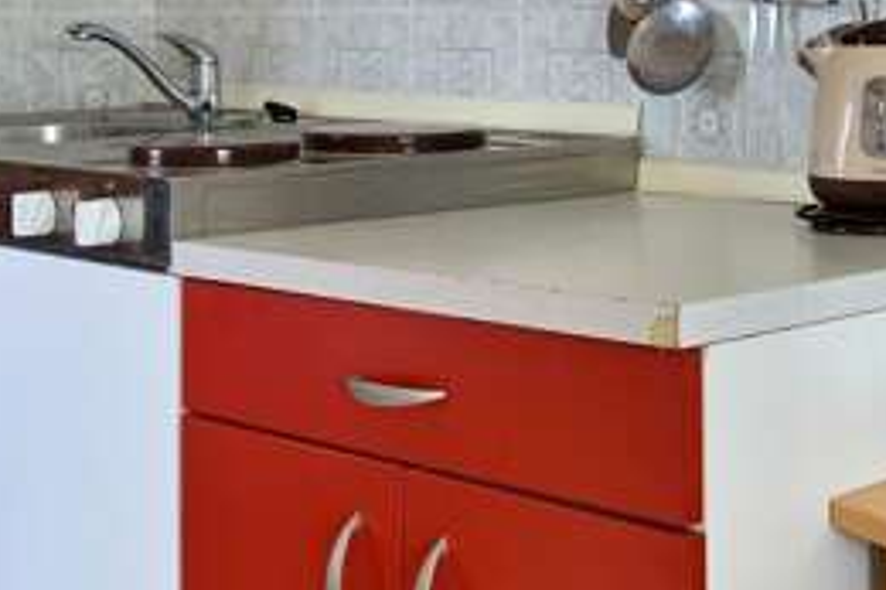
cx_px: 646
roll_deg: +0.5
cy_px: 48
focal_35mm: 71
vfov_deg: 18.8
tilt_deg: -0.2
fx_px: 1746
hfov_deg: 28.1
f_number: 1.8
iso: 80
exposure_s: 1/121
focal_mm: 4.25
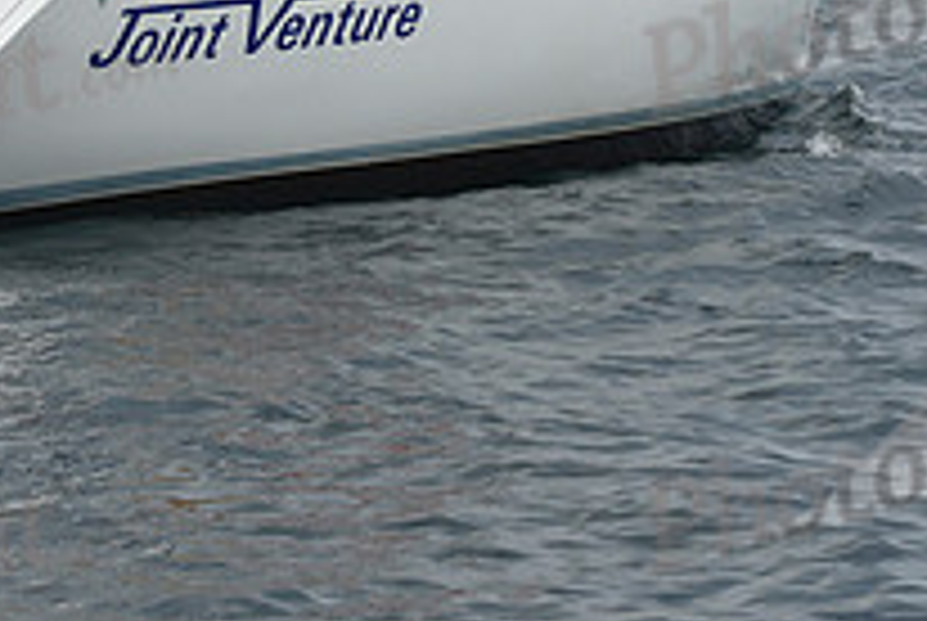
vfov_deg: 6.9
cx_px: 414
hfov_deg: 10.4
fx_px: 5080
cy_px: -173
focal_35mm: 197
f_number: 8
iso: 250
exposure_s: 1/800
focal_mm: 70
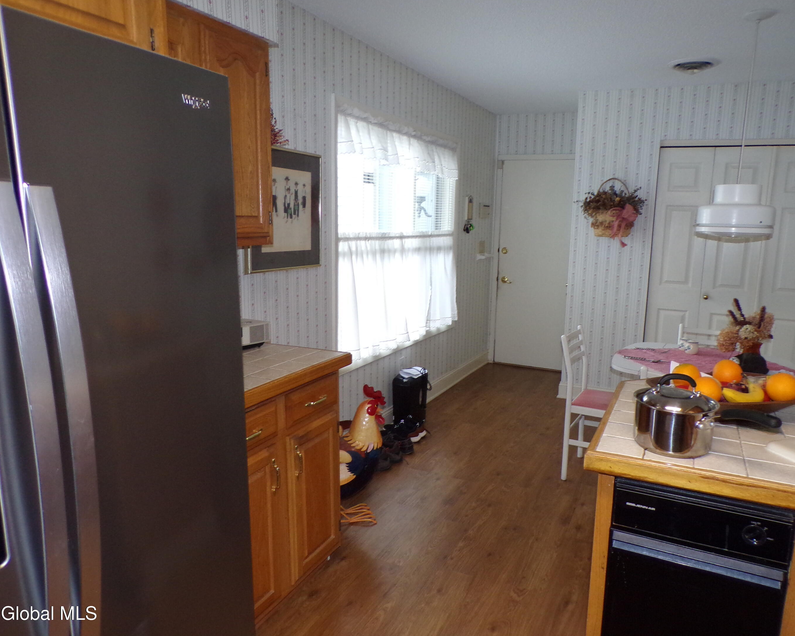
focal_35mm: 26
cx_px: 440
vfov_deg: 54.9
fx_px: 612
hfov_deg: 65.9
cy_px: 313
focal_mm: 4.3
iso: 200
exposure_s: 1/34
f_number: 3
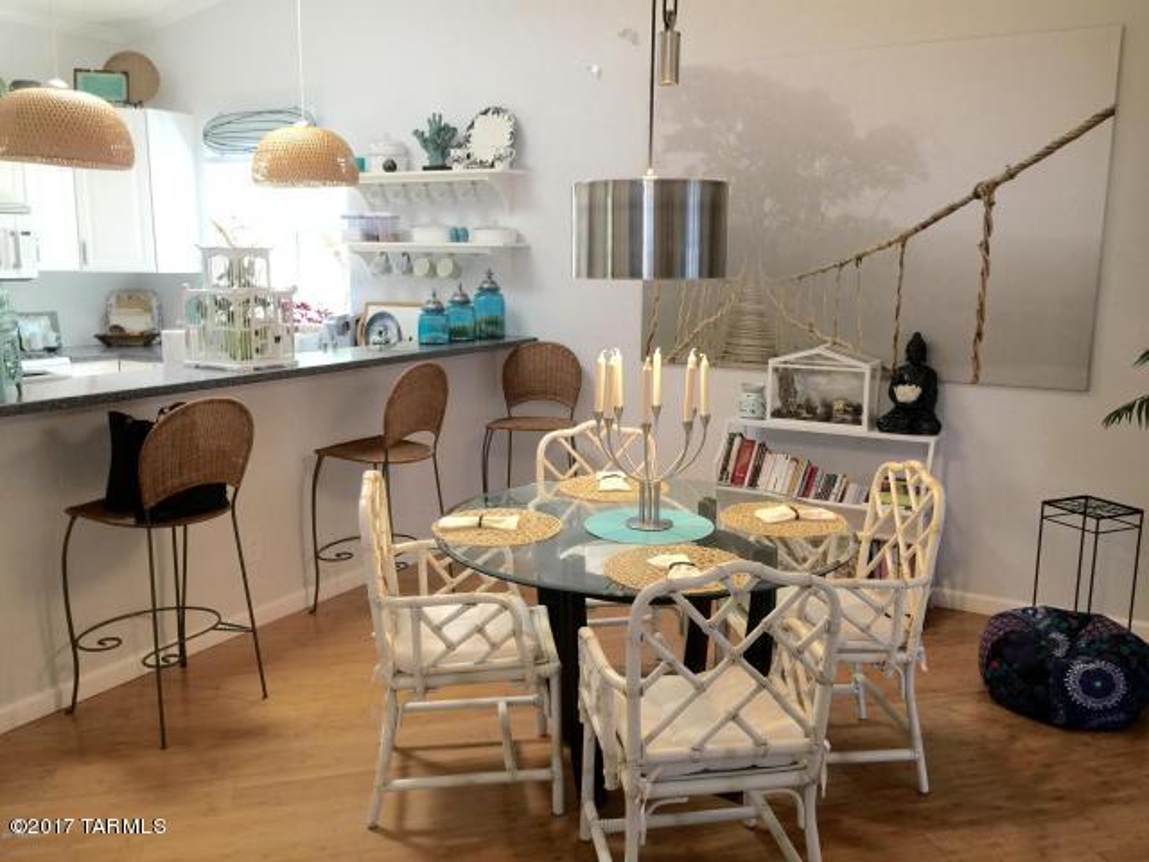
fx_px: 963
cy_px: 431
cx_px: 574
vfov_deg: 48.2
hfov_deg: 61.7
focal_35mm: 29
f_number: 2.2
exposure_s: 1/15
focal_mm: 4.15
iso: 40
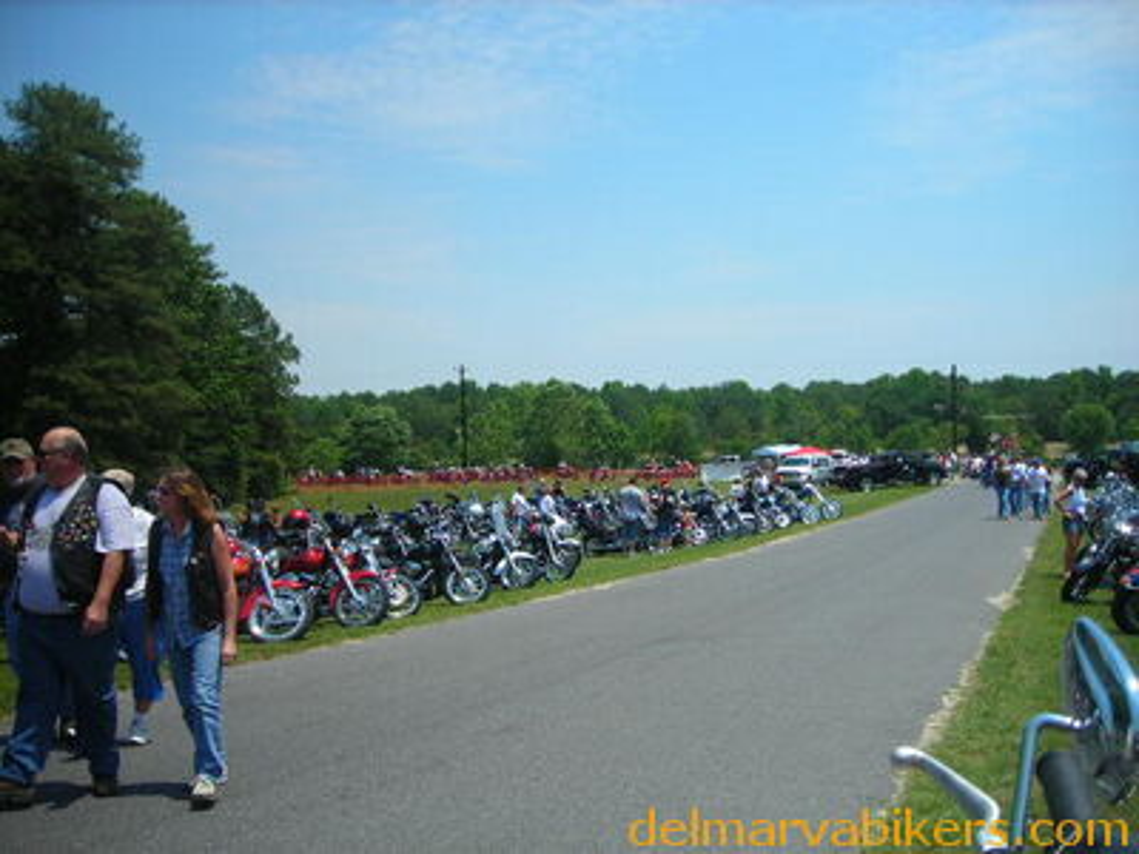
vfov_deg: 37.7
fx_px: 1250
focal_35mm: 38
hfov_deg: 49.0
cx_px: 570
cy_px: 427
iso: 50
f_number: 6.4
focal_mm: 6.3
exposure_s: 1/207
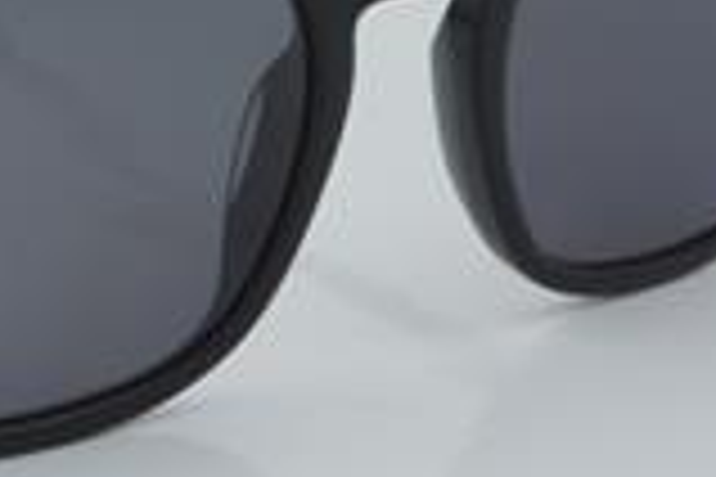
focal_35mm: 207
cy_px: 153
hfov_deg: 9.9
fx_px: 4122
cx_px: 27
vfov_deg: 6.6
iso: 100
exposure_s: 1/4
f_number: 32
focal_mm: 55
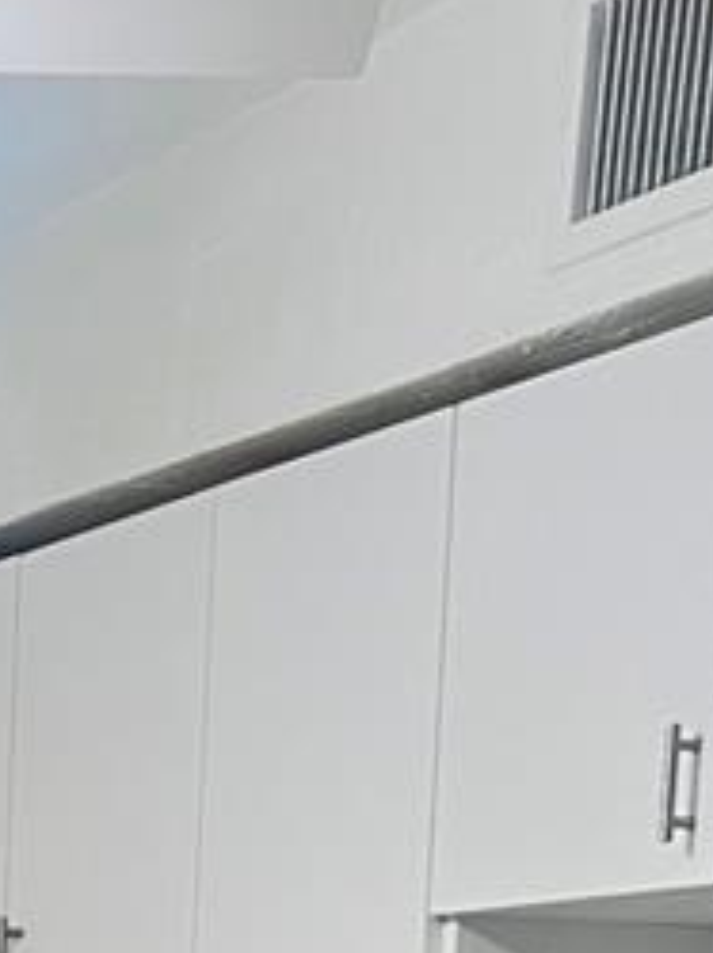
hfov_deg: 11.2
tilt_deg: -9.2
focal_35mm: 125
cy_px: 1761
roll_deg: -1.4
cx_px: -442
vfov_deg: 13.9
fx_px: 3439
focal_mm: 5.7
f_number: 1.5
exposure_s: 1/60
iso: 100
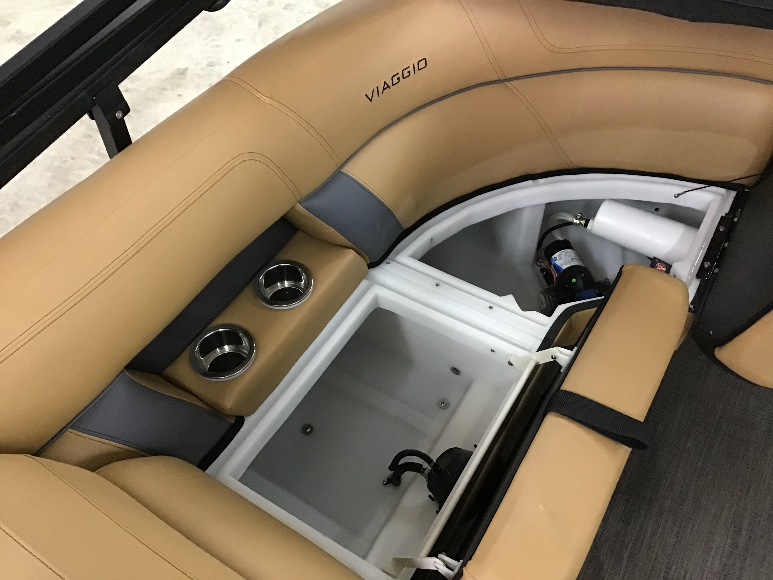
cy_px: 290
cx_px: 386
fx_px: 692
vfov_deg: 45.4
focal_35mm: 31
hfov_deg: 58.4
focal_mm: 3.3
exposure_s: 1/20
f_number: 2.4
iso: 200
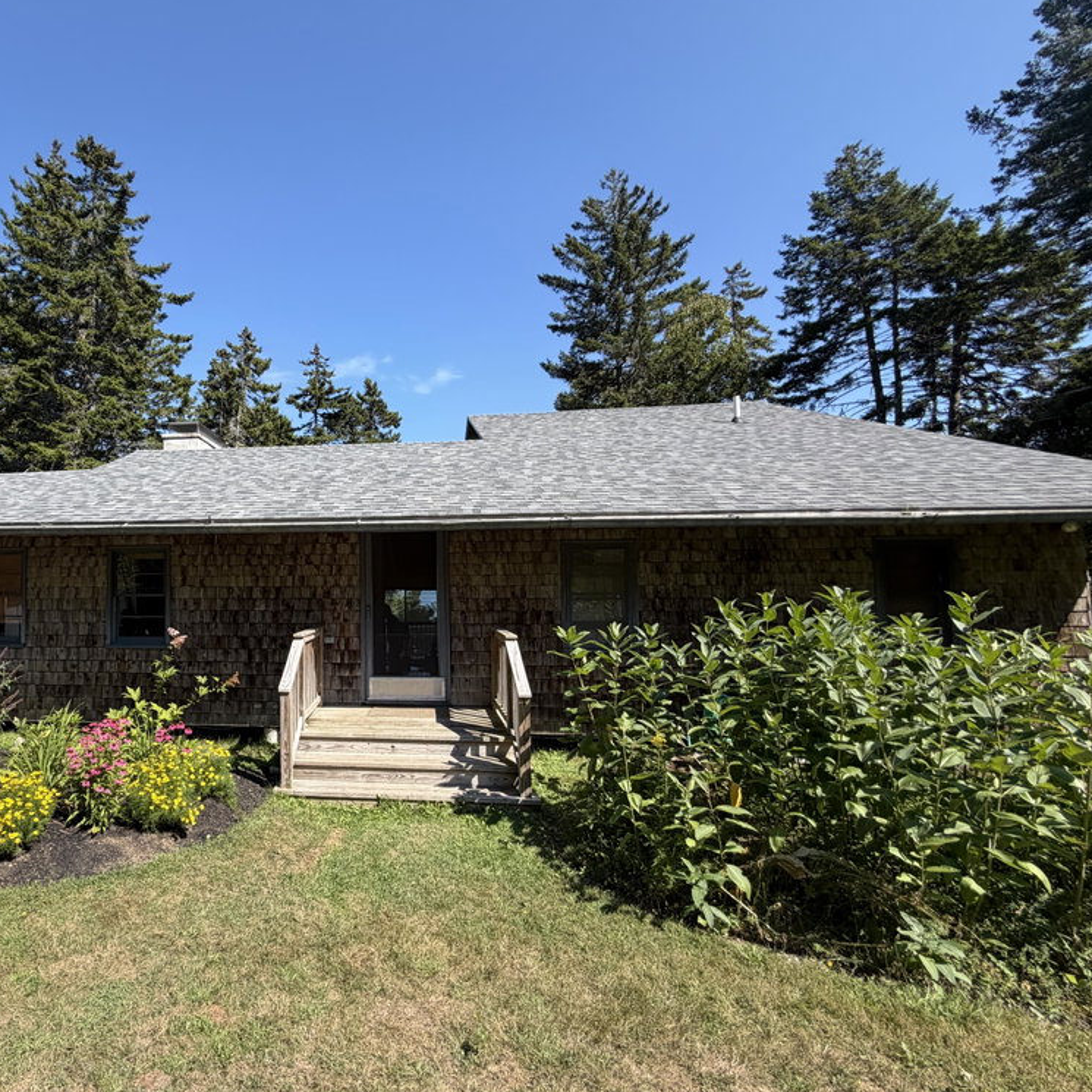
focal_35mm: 17
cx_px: 346
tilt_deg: +3.8
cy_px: 554
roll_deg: -0.3
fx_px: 607
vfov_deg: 84.0
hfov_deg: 80.6
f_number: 2.2
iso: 40
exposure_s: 1/549
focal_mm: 2.22
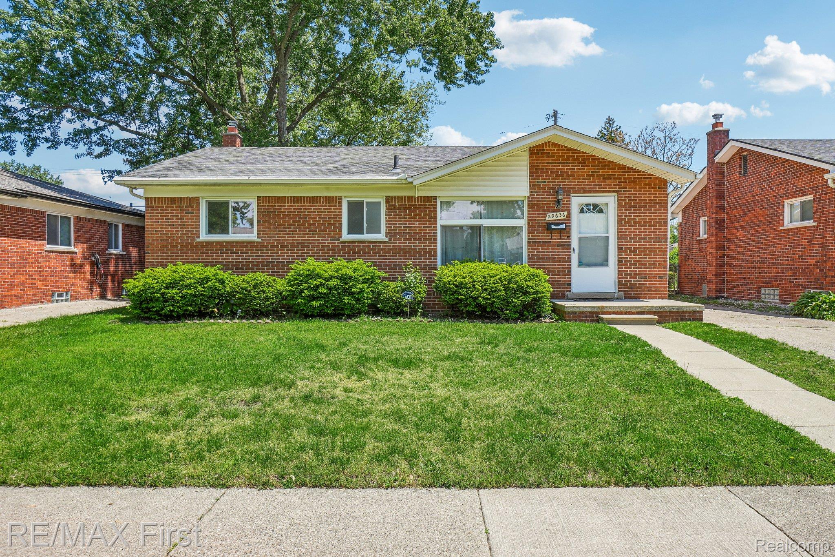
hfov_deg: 73.7
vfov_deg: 53.1
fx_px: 557
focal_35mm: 24
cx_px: 418
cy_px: 278
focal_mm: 16
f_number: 8
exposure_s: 1/200
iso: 100
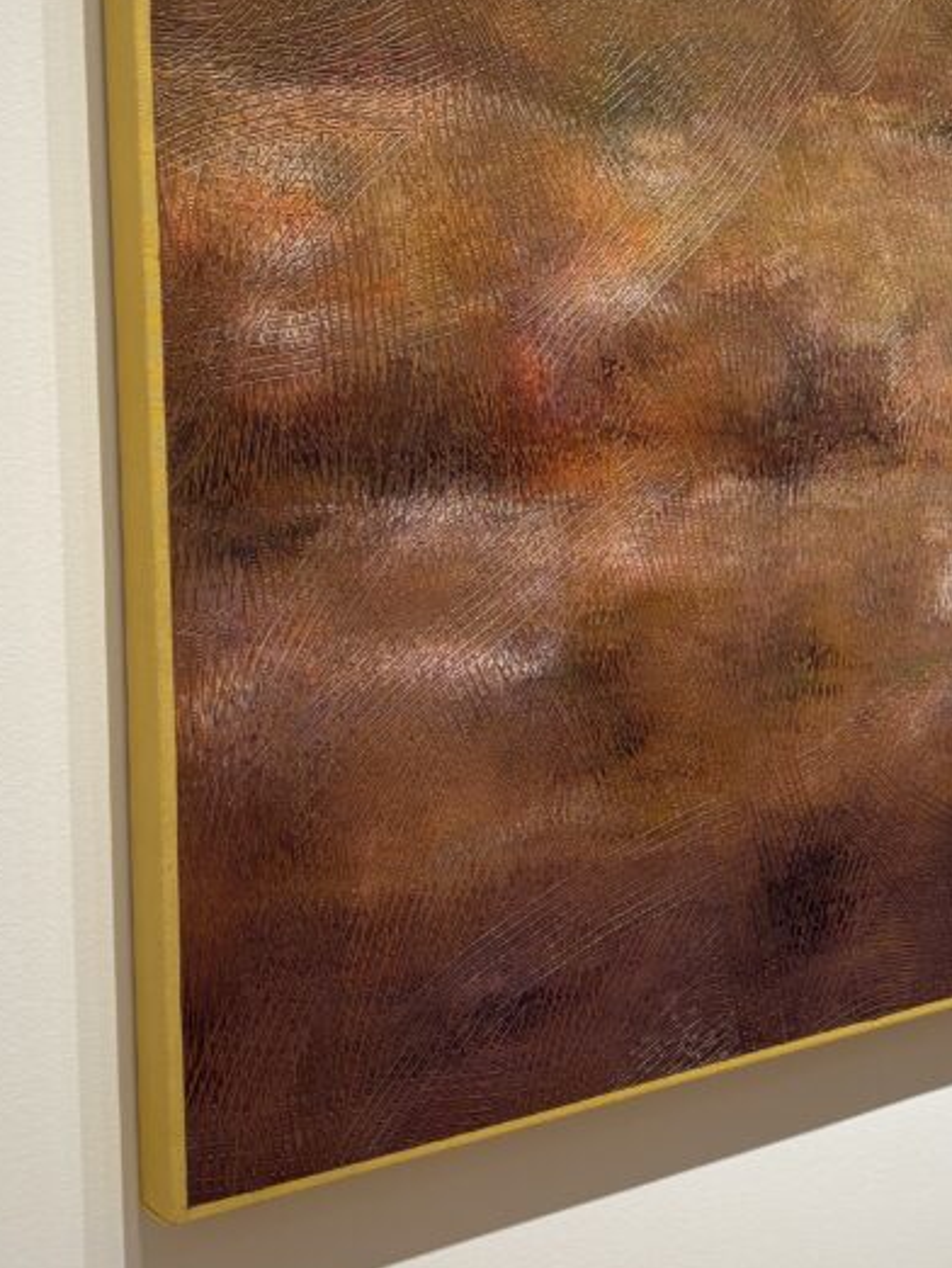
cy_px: 471
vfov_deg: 37.2
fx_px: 1869
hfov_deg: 28.6
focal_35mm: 51
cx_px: 527
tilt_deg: -1.5
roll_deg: +1.3
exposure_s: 1/60
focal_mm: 5.96
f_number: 1.6
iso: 125
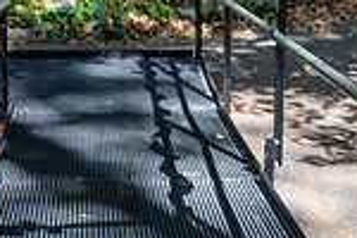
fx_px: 1339
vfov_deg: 10.0
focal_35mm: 135
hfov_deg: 15.2
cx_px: 129
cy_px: -35
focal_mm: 35
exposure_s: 1/250
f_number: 4
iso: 160
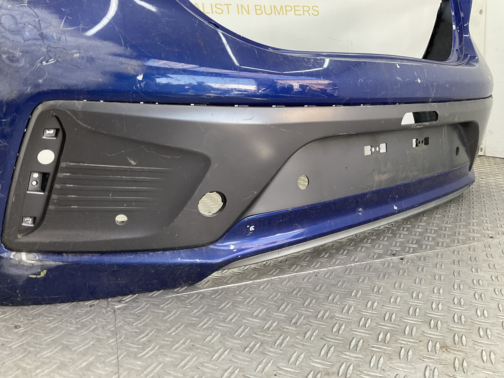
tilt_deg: -11.7
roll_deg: +1.8
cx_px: 252
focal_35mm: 29
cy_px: 189
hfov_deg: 61.7
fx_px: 422
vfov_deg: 48.2
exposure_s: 1/120
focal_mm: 3
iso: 40
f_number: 1.8
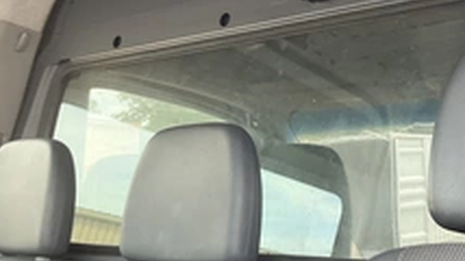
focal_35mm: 59
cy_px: 65
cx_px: 356
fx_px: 727
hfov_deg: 34.6
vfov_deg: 20.2
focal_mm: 3
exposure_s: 1/106
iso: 64
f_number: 1.8
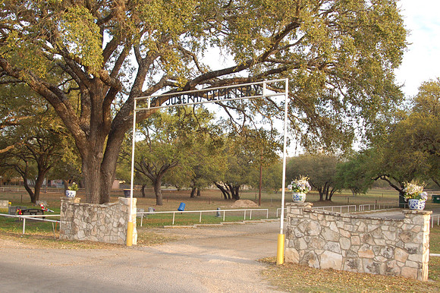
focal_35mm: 42
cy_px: 146
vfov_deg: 31.9
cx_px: 220
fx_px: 513
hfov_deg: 46.4
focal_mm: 28
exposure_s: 1/160
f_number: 10
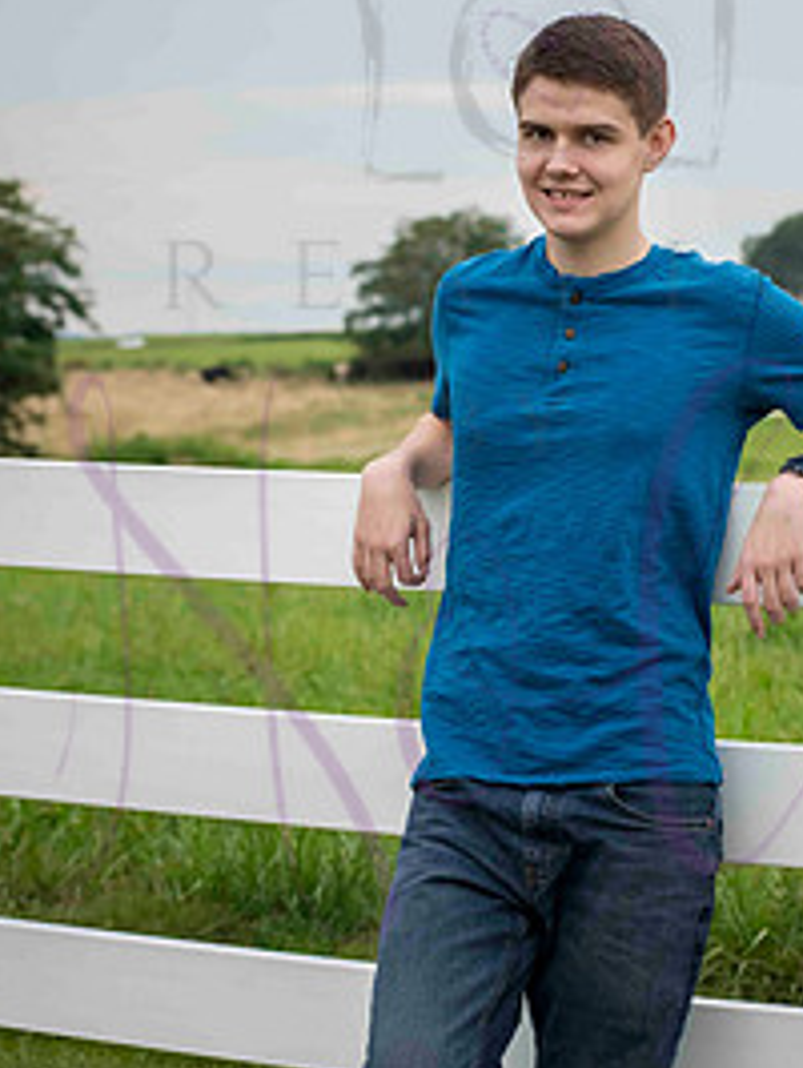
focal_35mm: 130
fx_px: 4014
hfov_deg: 11.4
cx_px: 558
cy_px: 418
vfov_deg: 15.1
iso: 640
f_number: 7.1
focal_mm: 80
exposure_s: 1/640
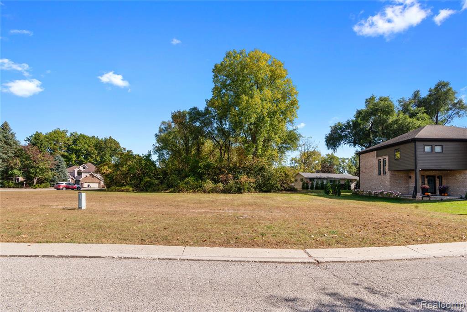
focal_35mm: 17
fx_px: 221
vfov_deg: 70.5
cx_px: 234
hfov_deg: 93.3
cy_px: 156
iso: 320
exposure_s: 1/1250
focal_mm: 17
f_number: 9
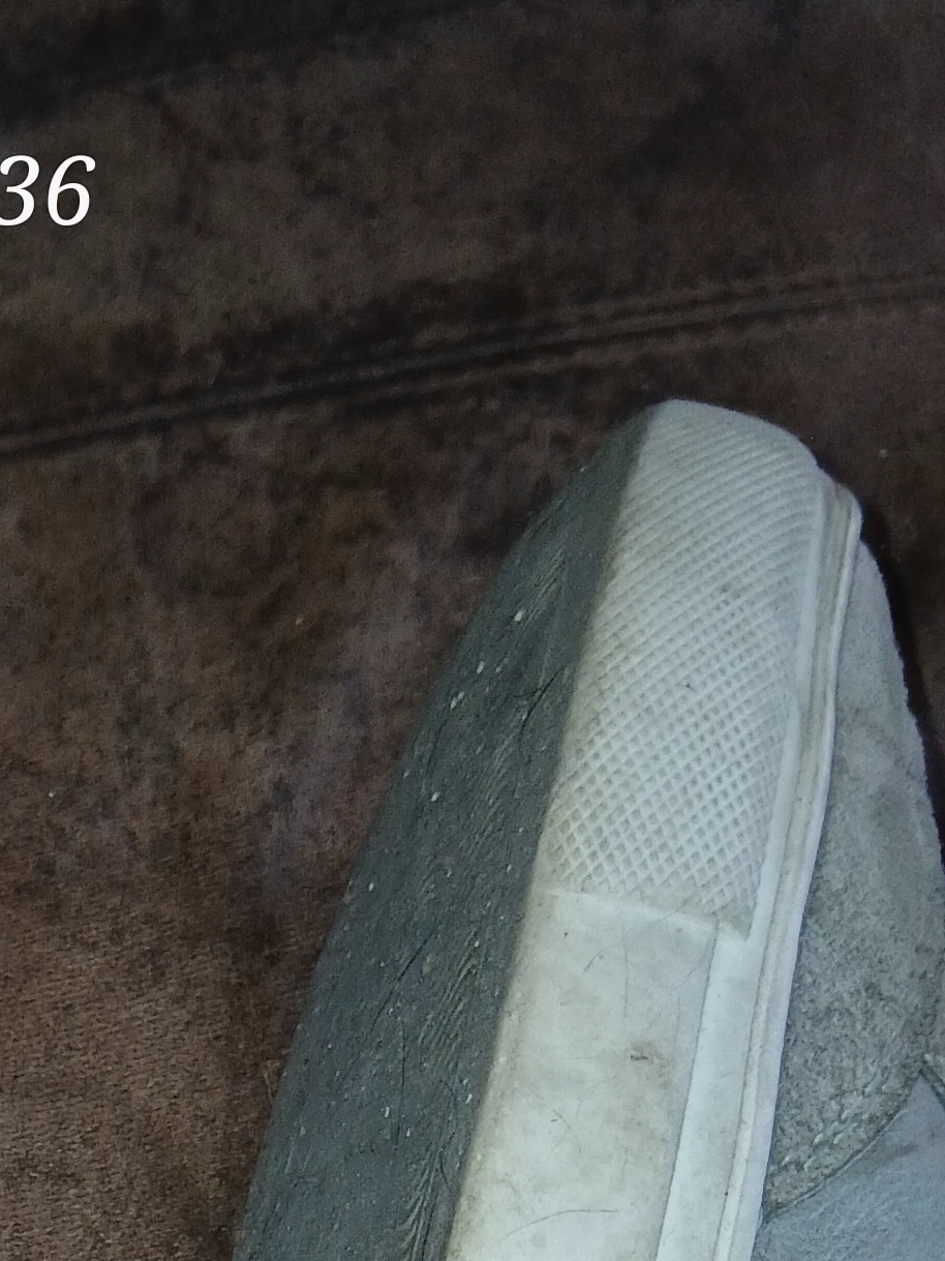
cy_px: 2045
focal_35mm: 87
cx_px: -409
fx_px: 3167
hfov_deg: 15.8
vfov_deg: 18.9
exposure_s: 1/50
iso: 40
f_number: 1.8
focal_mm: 3.98
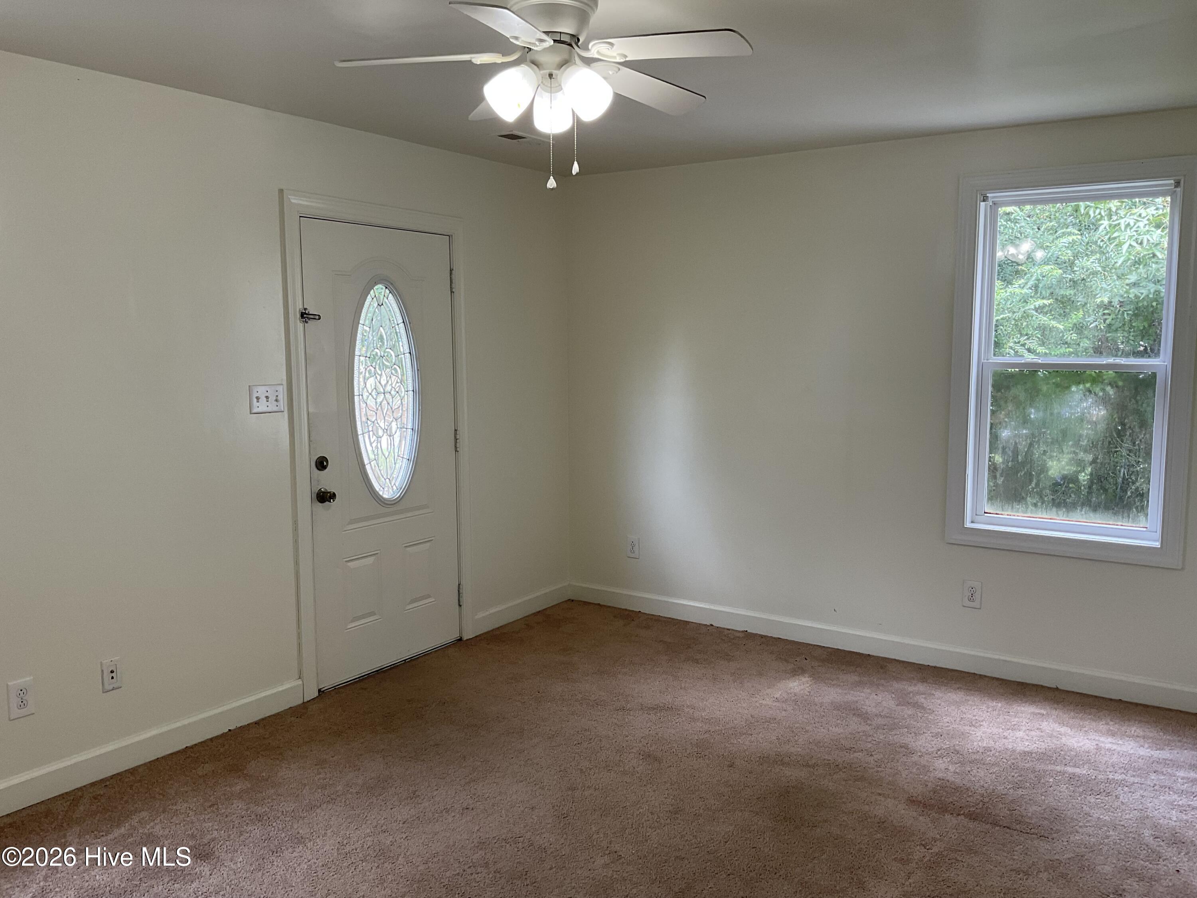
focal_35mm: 29
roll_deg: +0.2
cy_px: 449
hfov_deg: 61.7
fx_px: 1003
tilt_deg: -7.3
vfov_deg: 48.2
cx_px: 598
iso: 40
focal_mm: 3
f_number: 1.8
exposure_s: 1/60
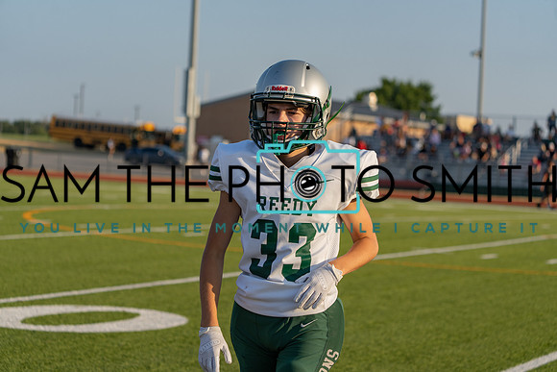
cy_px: 186
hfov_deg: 20.4
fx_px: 1548
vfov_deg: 13.7
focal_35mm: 100
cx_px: 278
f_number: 4.5
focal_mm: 100
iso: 320
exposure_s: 1/1250
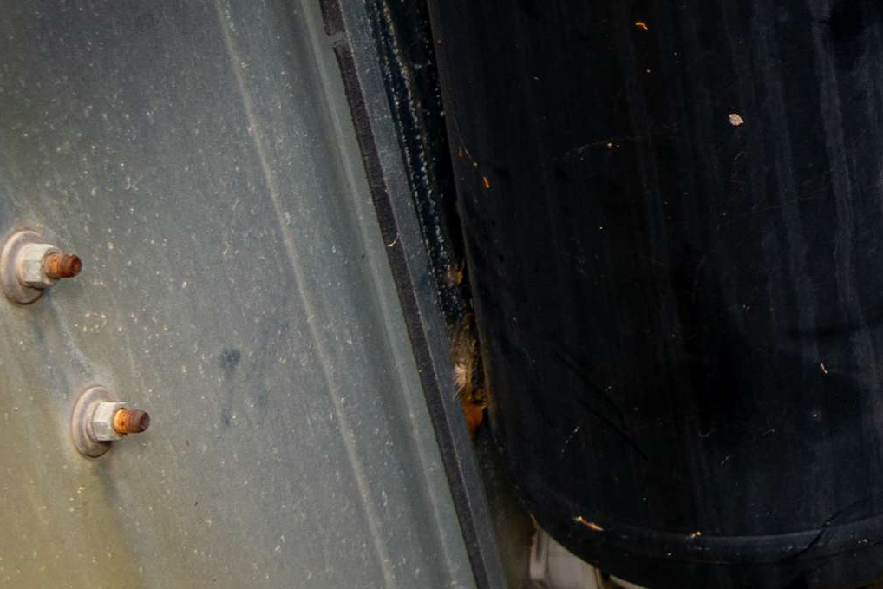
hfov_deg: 18.3
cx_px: 1318
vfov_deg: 13.6
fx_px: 2428
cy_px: -10
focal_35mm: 99
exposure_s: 1/40
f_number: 4
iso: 250
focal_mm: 24
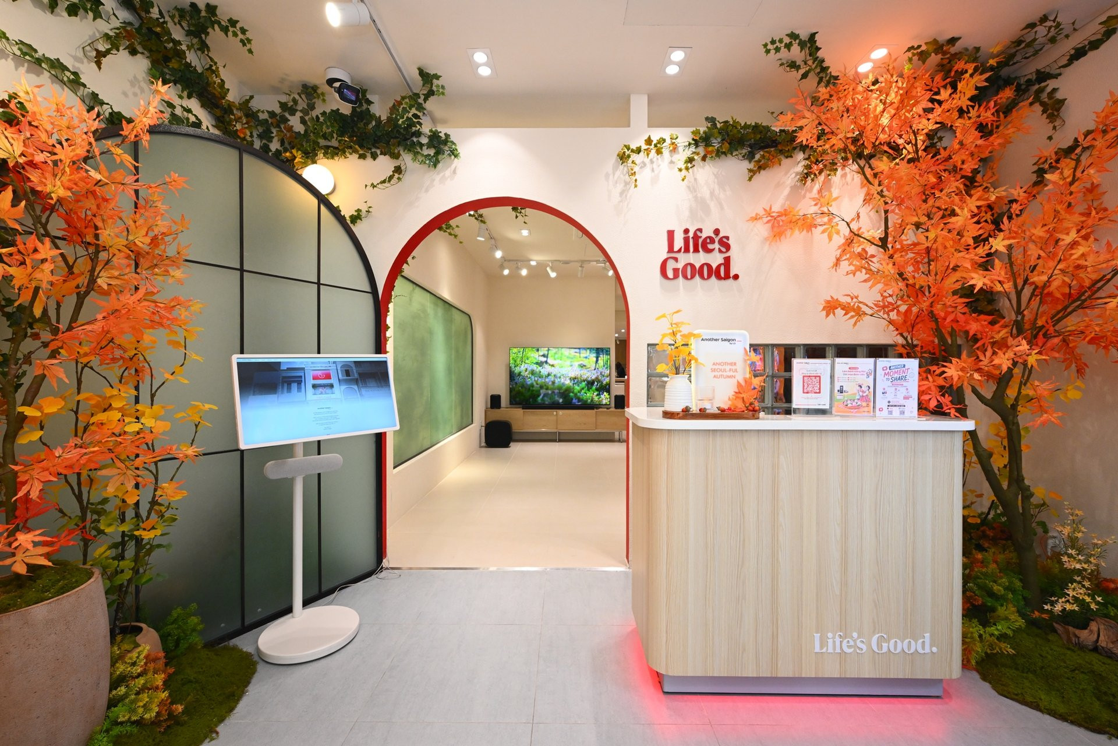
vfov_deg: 77.3
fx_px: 466
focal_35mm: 15
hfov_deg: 100.4
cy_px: 373
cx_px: 559
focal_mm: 15
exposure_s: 1/60
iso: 2000
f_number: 7.1
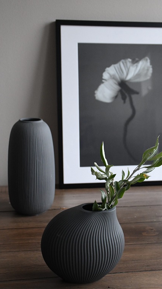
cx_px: 92
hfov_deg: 25.4
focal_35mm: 47
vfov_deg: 43.6
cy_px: 161
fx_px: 359
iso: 2500
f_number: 4
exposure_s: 1/250
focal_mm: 27
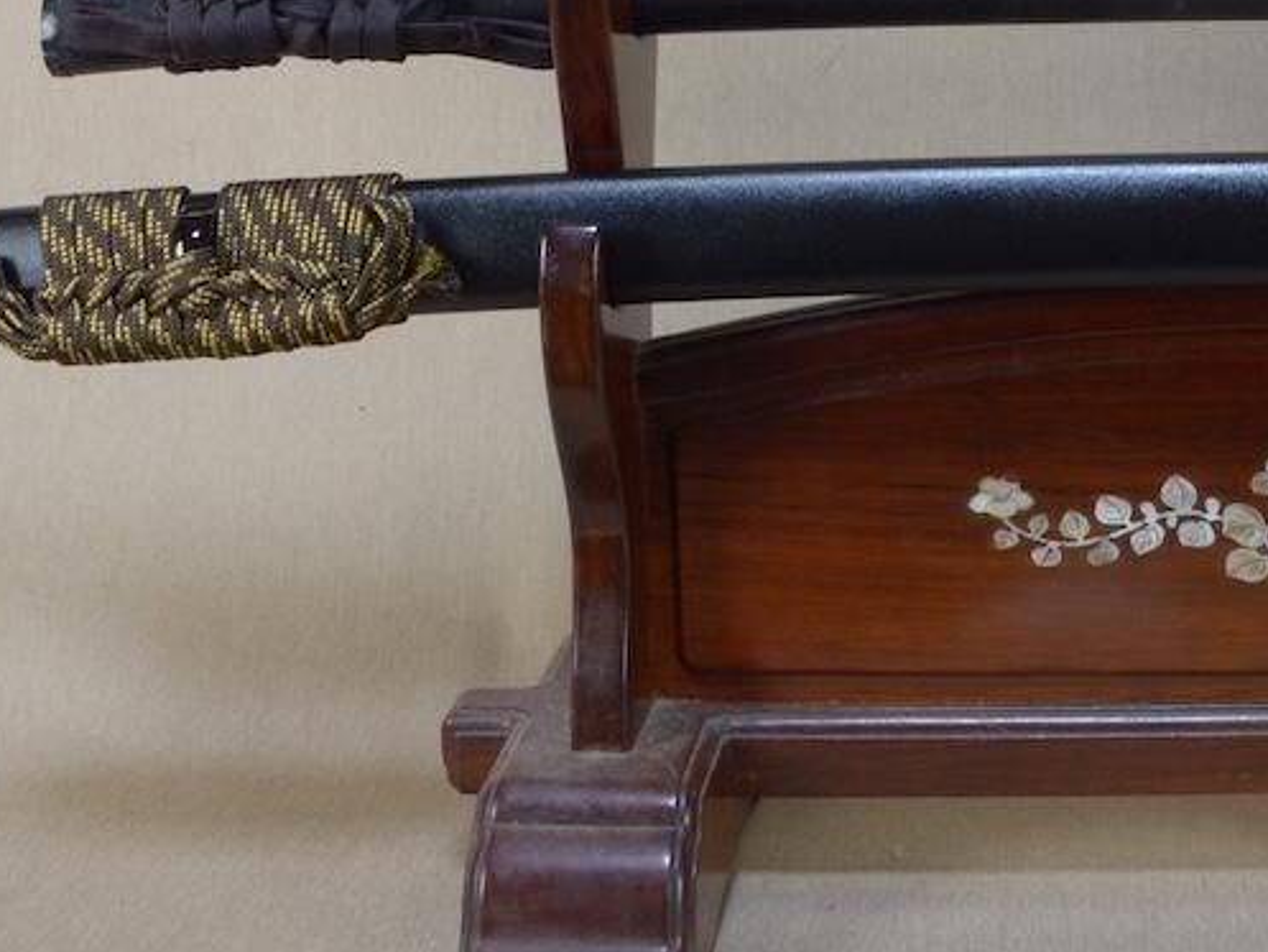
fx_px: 2675
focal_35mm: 73
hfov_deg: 25.4
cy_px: -226
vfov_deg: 18.9
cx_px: 1263
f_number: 11
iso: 400
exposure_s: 1/1.6
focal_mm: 18
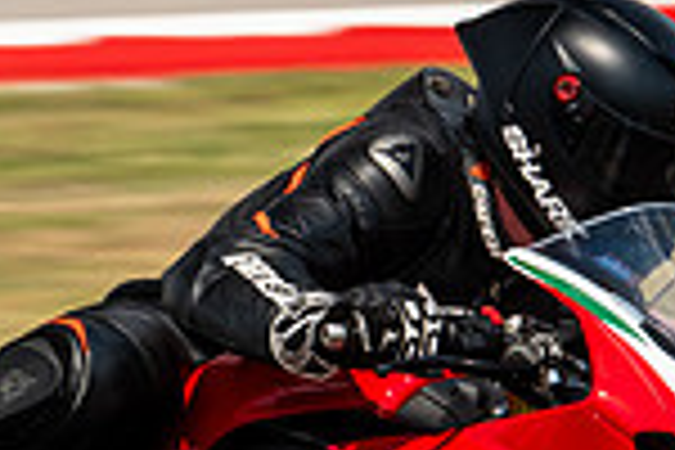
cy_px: 542
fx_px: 21711
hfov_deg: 1.8
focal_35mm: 1158
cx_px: -153
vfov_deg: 1.2
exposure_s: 1/250
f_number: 9
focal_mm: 200
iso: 160
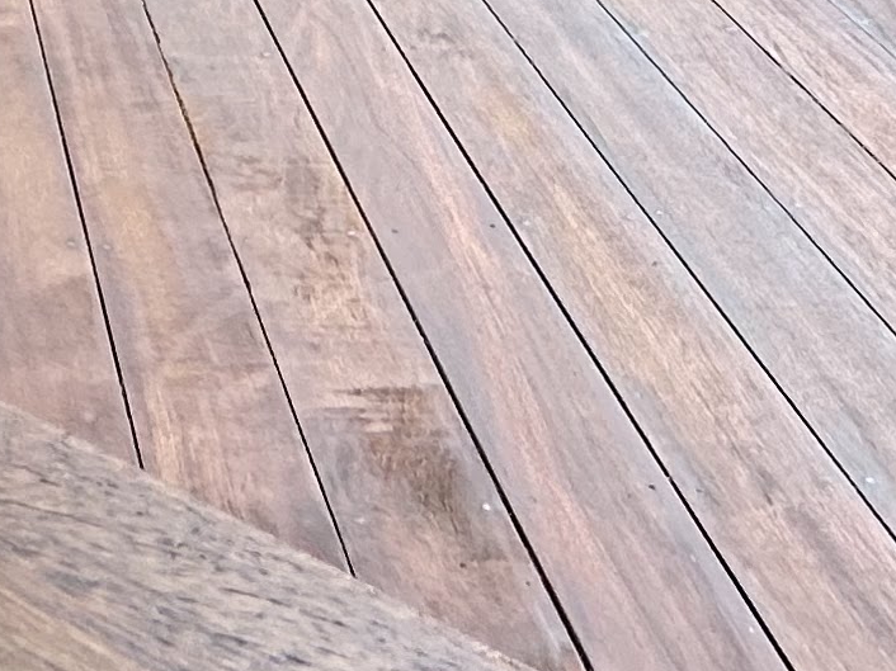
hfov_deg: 23.3
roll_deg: +1.3
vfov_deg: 13.1
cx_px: -15
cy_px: -1011
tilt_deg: +4.6
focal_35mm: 80
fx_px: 2070
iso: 80
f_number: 2.2
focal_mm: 2.22
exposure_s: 1/99
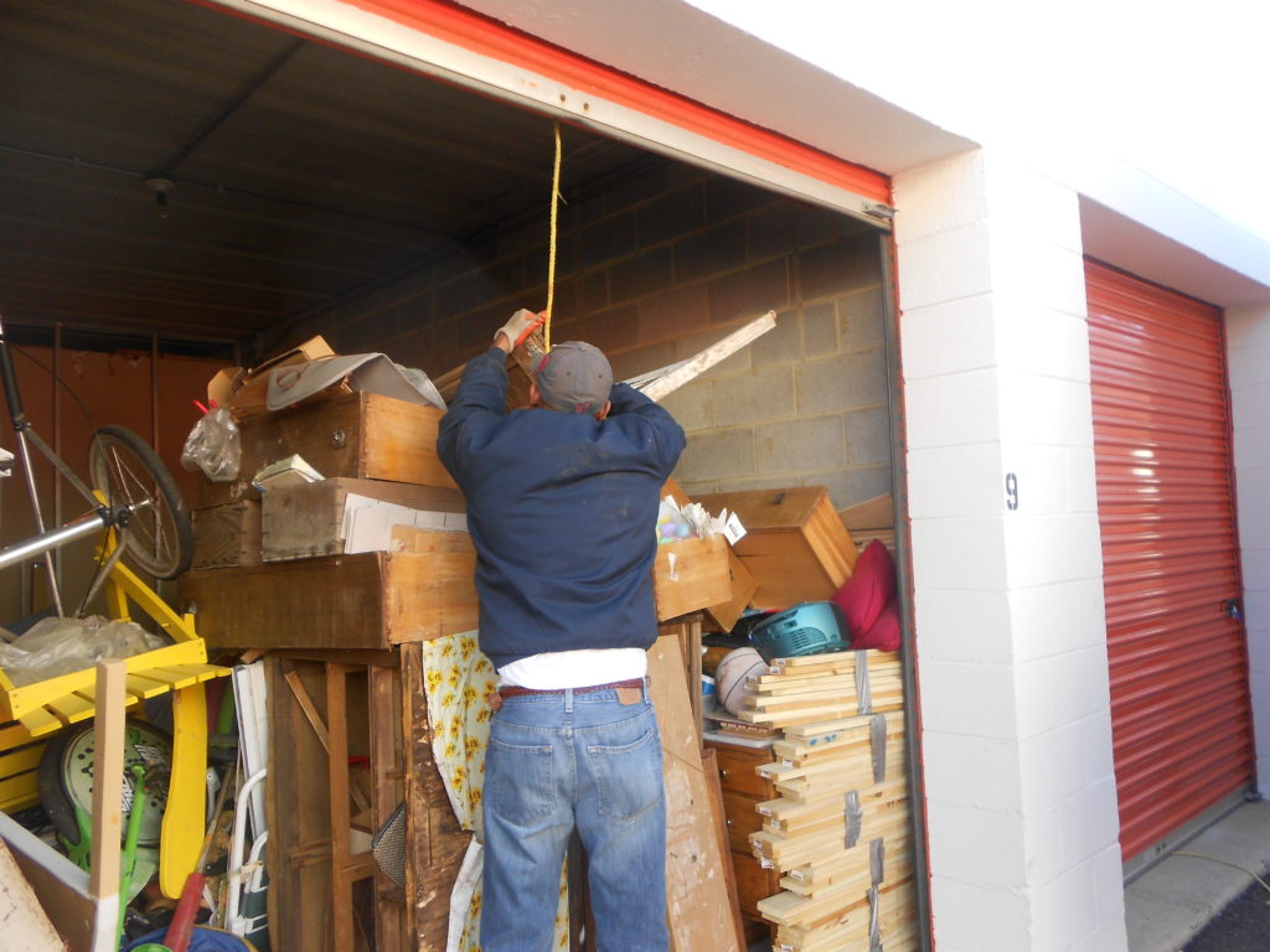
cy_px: 476
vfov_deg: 53.1
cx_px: 635
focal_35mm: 26
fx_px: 954
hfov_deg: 67.3
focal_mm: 4.6
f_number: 3.2
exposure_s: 1/80
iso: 80
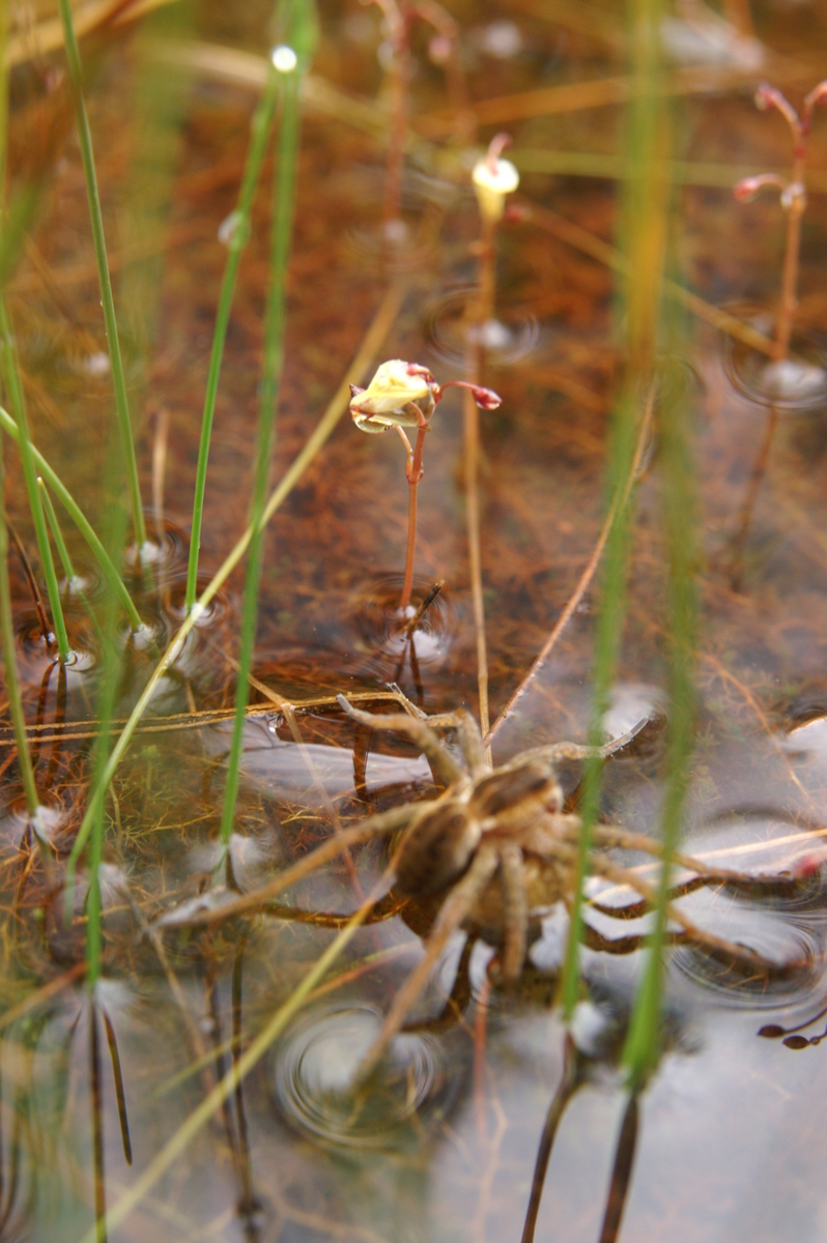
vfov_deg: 19.5
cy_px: 622
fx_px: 3624
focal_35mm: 105
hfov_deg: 13.0
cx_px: 414
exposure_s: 1/40
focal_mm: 70
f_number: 7.1
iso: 400
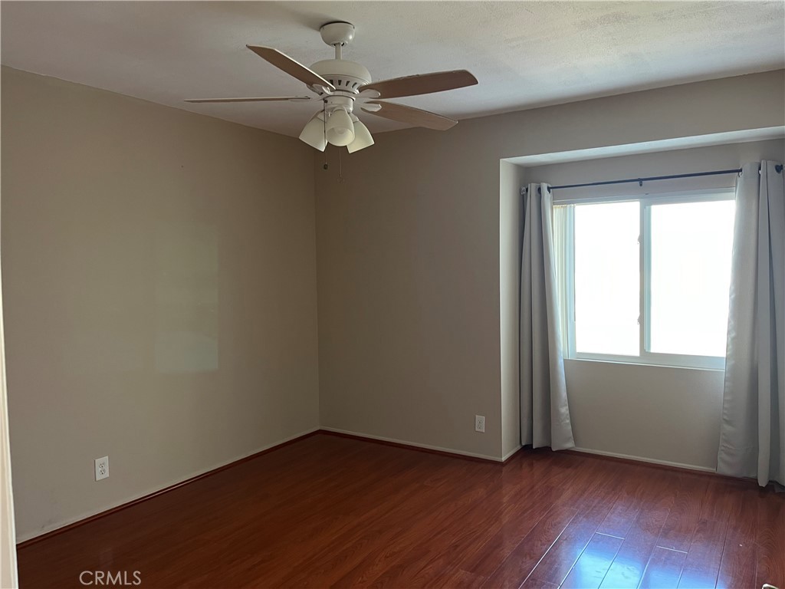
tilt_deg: -1.8
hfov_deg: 67.3
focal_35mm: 26
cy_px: 294
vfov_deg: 53.1
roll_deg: +2.1
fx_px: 590
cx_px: 392
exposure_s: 1/60
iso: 160
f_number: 1.6
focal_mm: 5.1
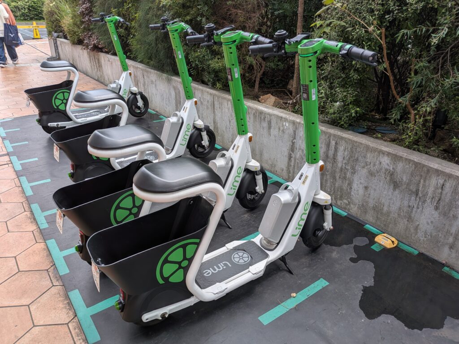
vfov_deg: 56.8
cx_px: 230
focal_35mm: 24
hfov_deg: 71.6
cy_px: 172
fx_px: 318
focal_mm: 4.53
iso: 27
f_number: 1.7
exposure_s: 1/476
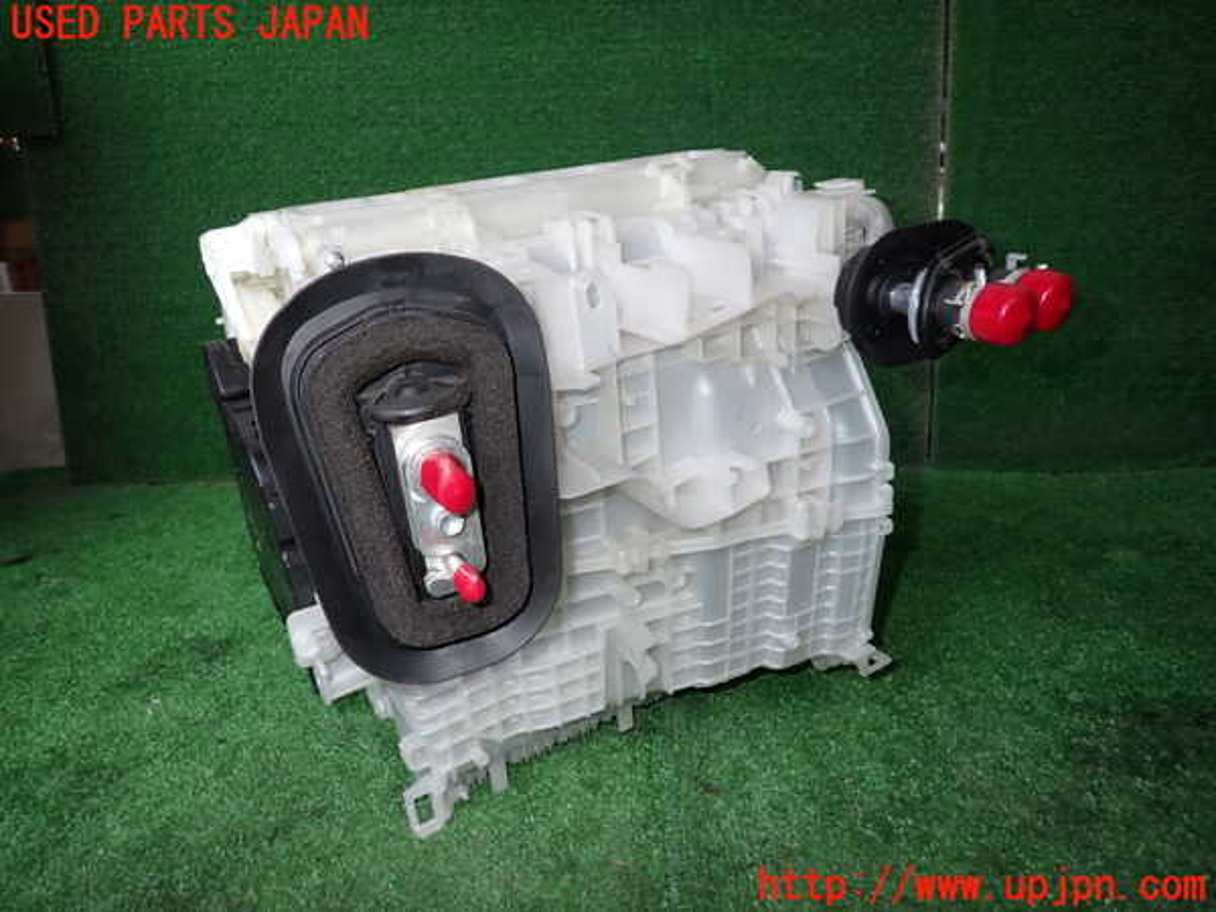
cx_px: 608
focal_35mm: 25
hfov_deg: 69.4
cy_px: 456
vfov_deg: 54.9
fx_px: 878
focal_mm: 4.5
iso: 100
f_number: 5.6
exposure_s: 1/30
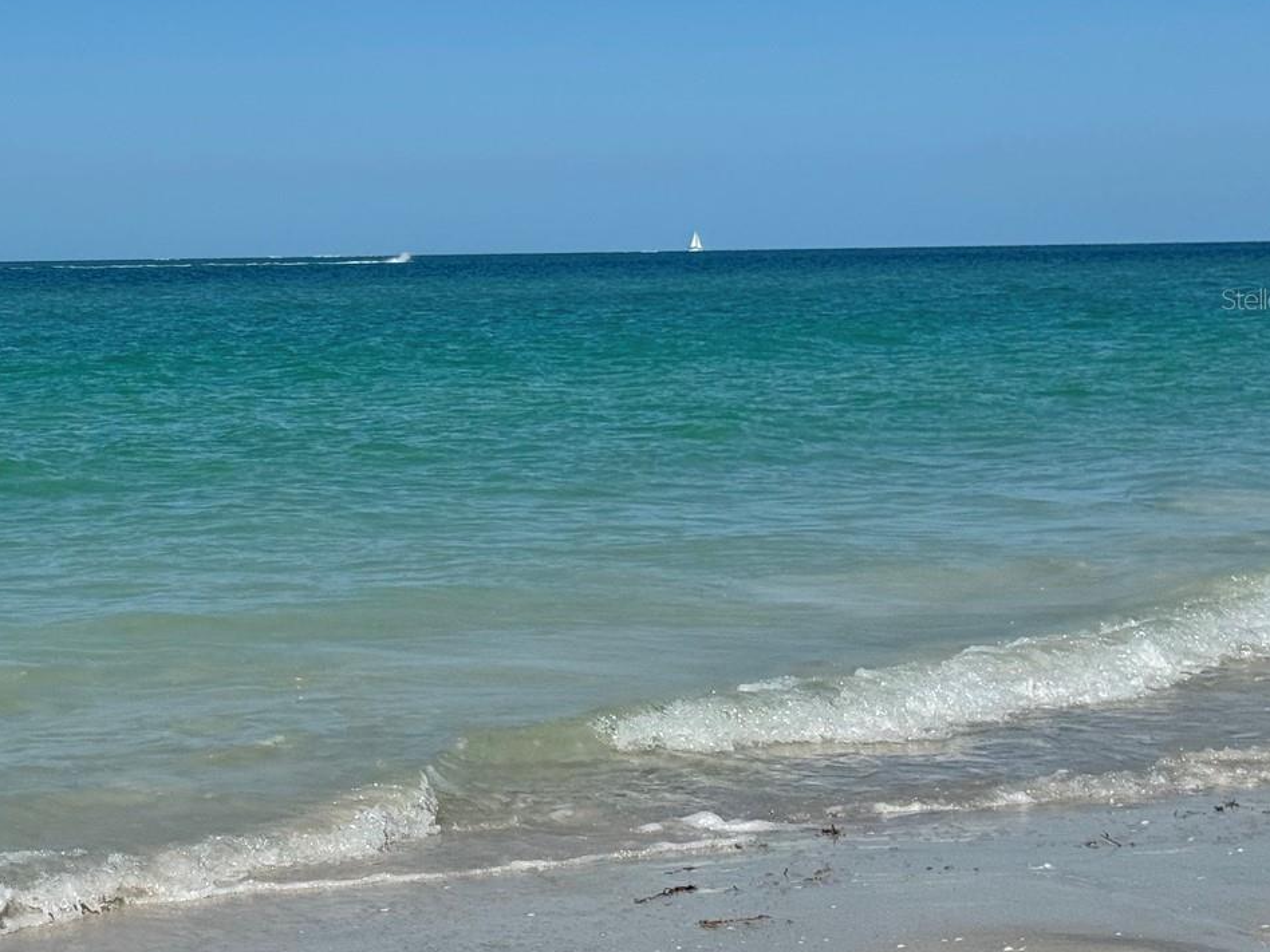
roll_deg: +0.3
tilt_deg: -2.1
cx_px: 276
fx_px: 2972
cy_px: 299
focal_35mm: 81
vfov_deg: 18.1
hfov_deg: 23.8
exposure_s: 1/9009
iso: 64
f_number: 1.78
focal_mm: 6.76
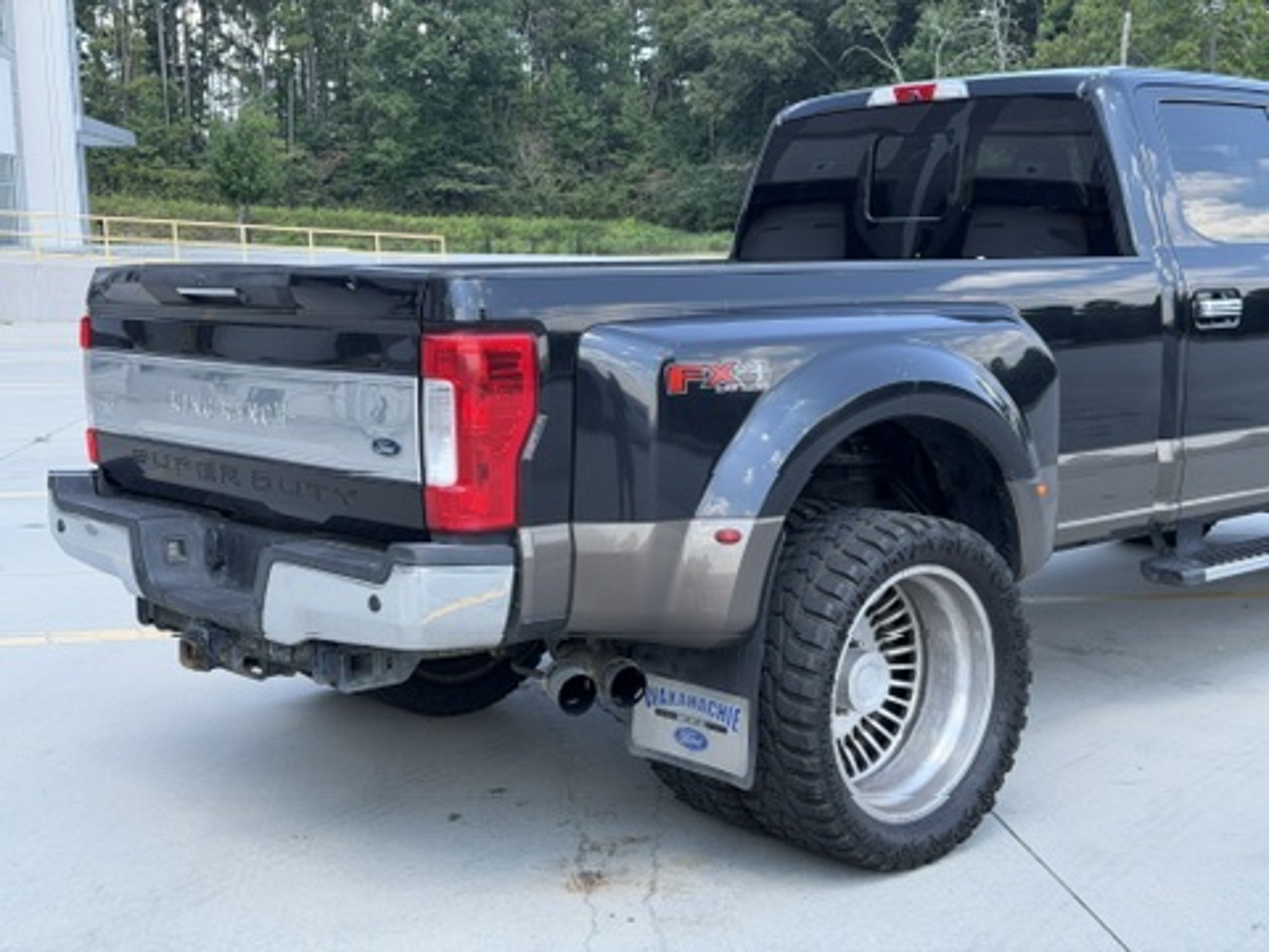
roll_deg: +1.3
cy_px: 476
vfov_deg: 30.3
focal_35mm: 48
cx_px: 634
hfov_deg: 39.7
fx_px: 1760
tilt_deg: -9.6
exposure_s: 1/885
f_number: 1.78
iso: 80
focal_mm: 6.76
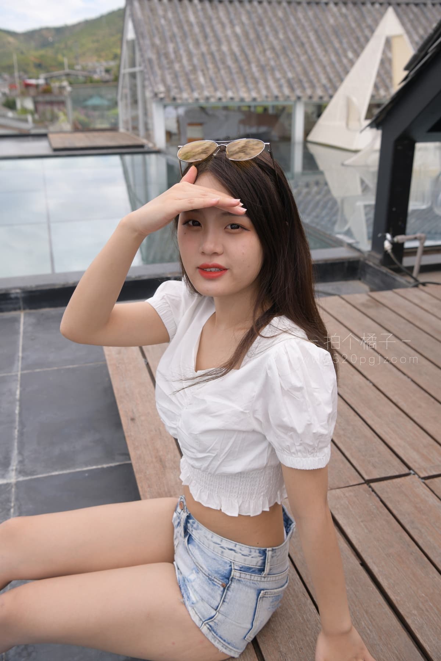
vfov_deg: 55.8
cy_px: 330
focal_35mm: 34
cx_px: 220
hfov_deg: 38.9
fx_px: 625
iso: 90
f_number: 6.3
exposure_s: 1/250
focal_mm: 34
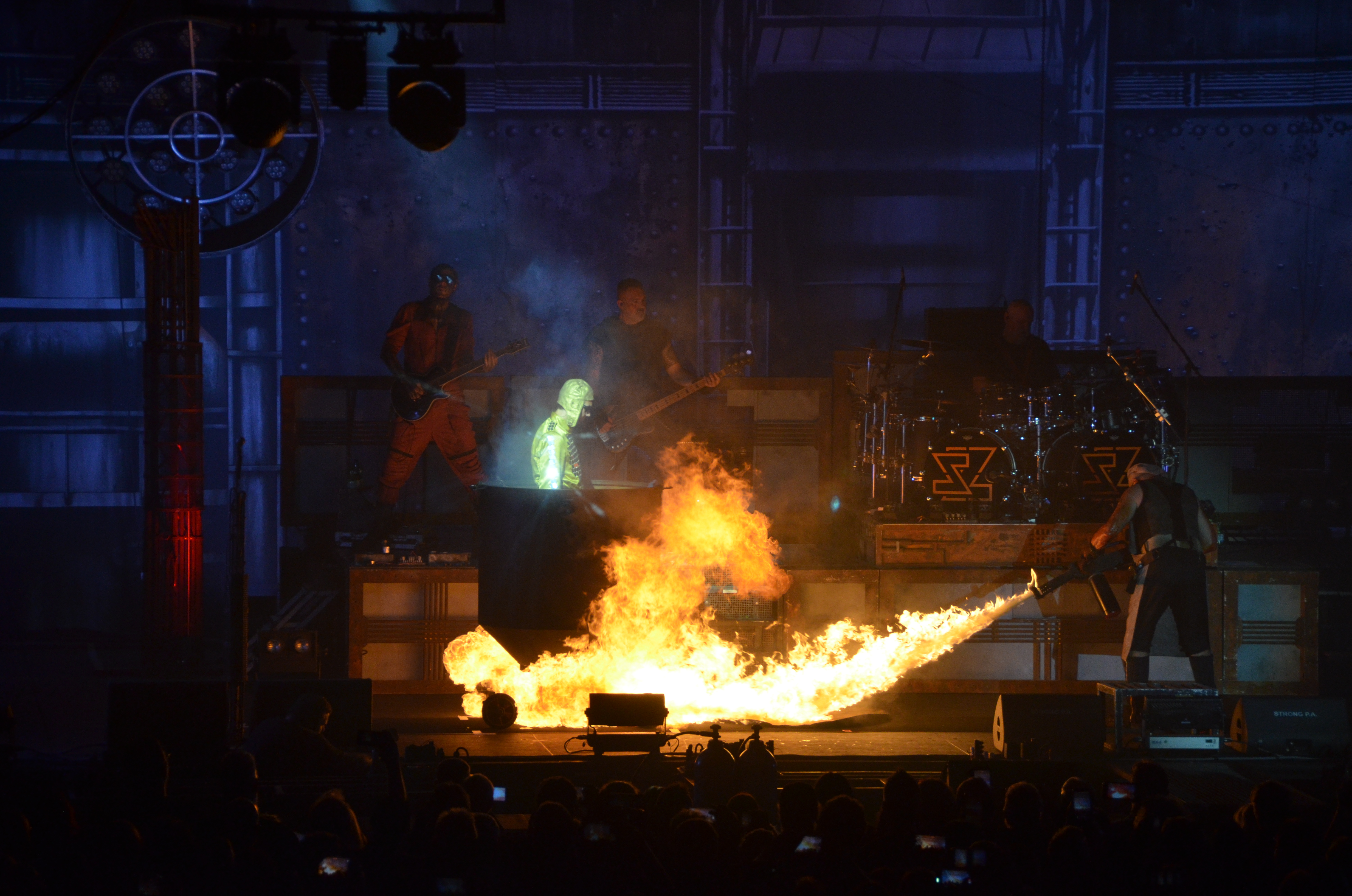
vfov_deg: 8.3
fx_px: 6184
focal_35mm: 165
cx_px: 676
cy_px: 448
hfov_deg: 12.5
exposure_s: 1/400
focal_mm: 110
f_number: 6
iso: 1000
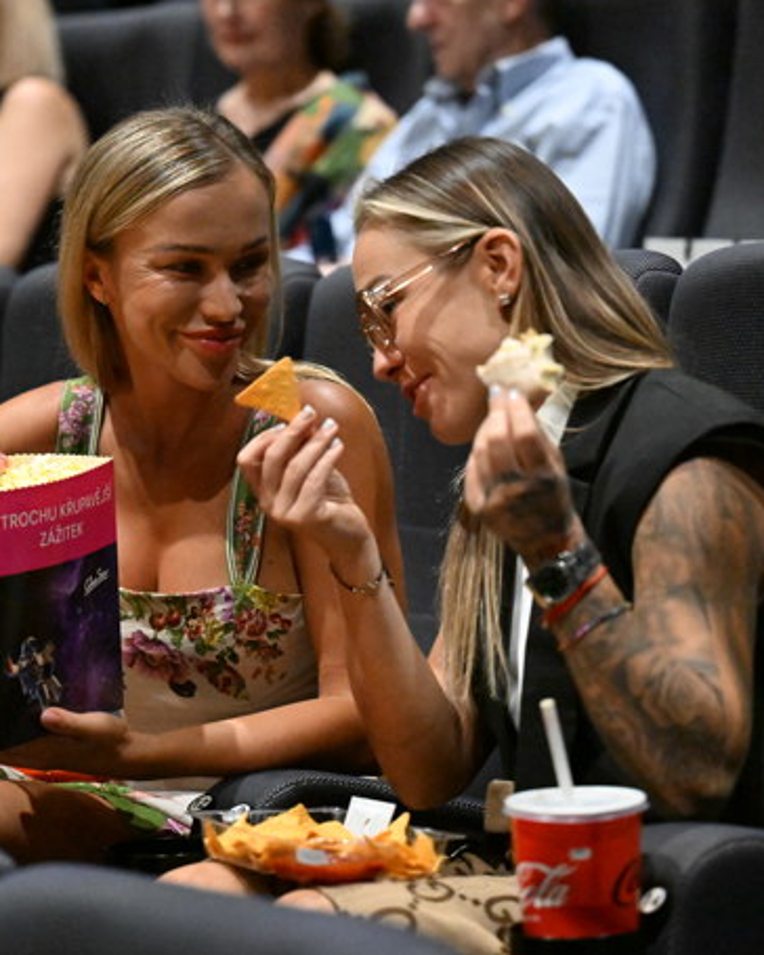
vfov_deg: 13.0
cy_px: 479
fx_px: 4183
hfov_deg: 10.4
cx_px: 401
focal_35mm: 148
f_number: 2.8
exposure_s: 1/200
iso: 20000
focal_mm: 104
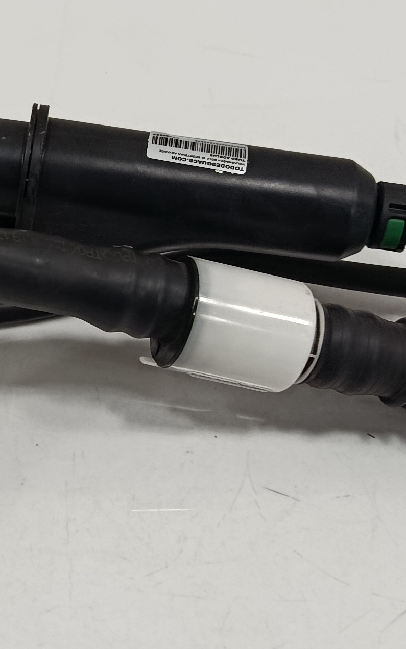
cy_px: 293
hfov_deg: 15.6
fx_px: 1416
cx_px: -111
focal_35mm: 80
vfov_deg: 25.8
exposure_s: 1/100
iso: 898
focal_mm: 5.24
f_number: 1.7
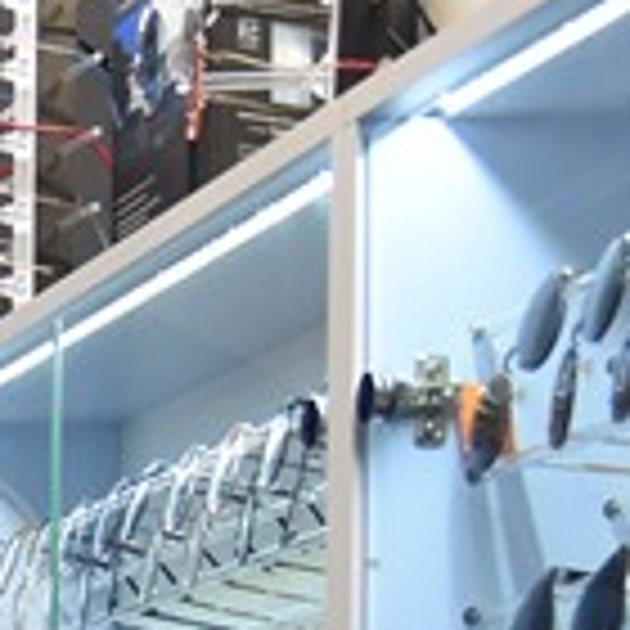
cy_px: 1442
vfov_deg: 8.7
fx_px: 3830
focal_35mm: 186
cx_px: -1138
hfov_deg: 8.2
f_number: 4
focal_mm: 20
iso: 800
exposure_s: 1/60
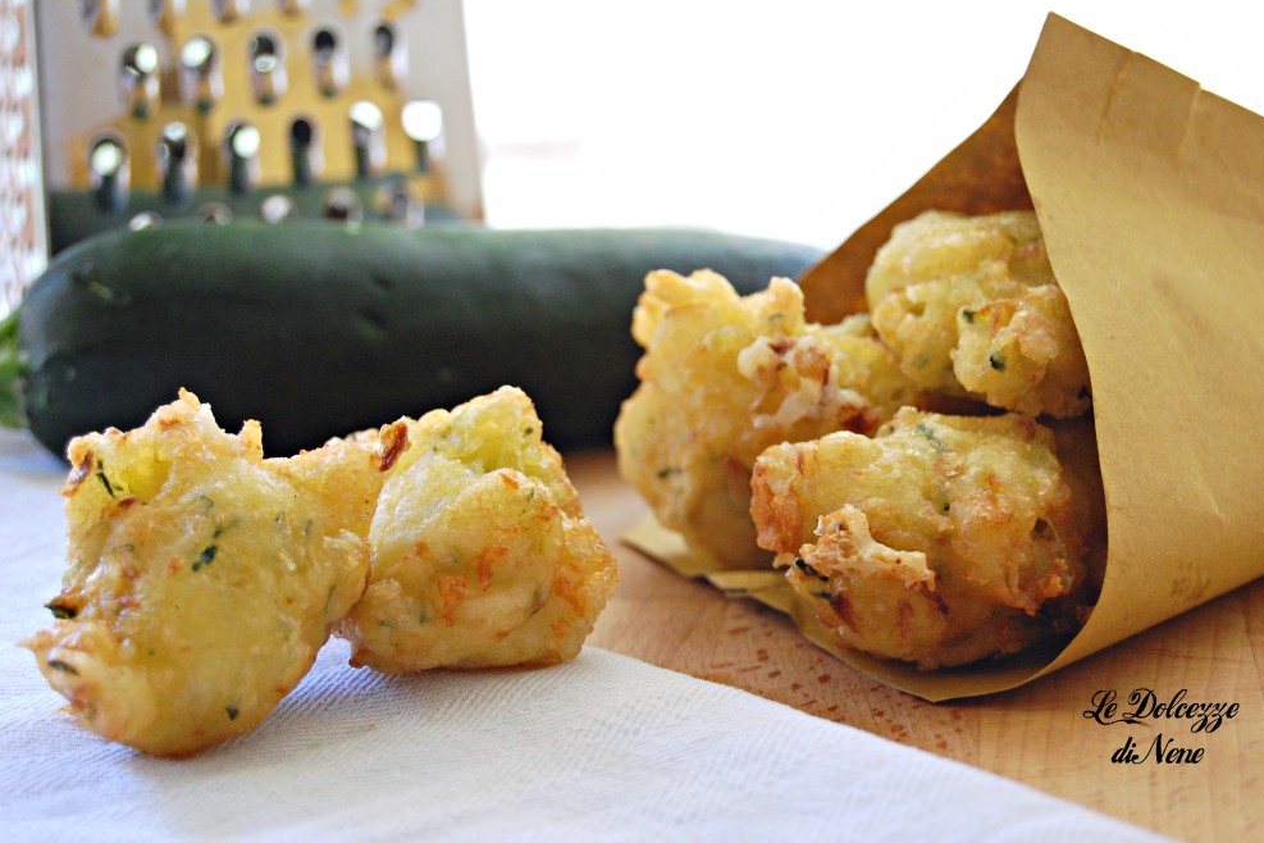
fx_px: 2932
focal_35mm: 84
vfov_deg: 16.4
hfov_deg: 24.3
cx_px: 630
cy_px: 418
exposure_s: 1/40
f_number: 5.6
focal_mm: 55
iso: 800
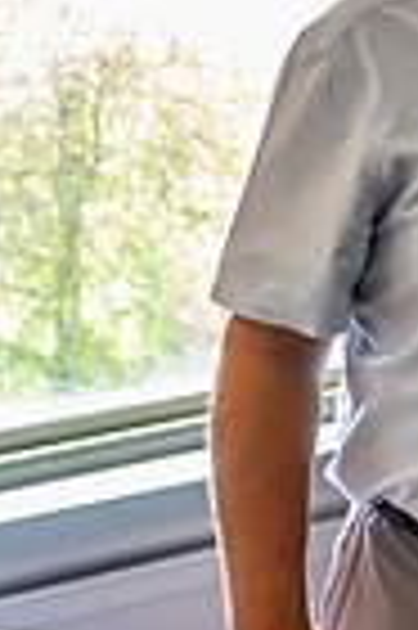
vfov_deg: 12.2
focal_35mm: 165
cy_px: -76
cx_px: 1337
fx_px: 2881
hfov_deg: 7.2
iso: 5000
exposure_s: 1/640
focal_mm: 34
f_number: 4.5
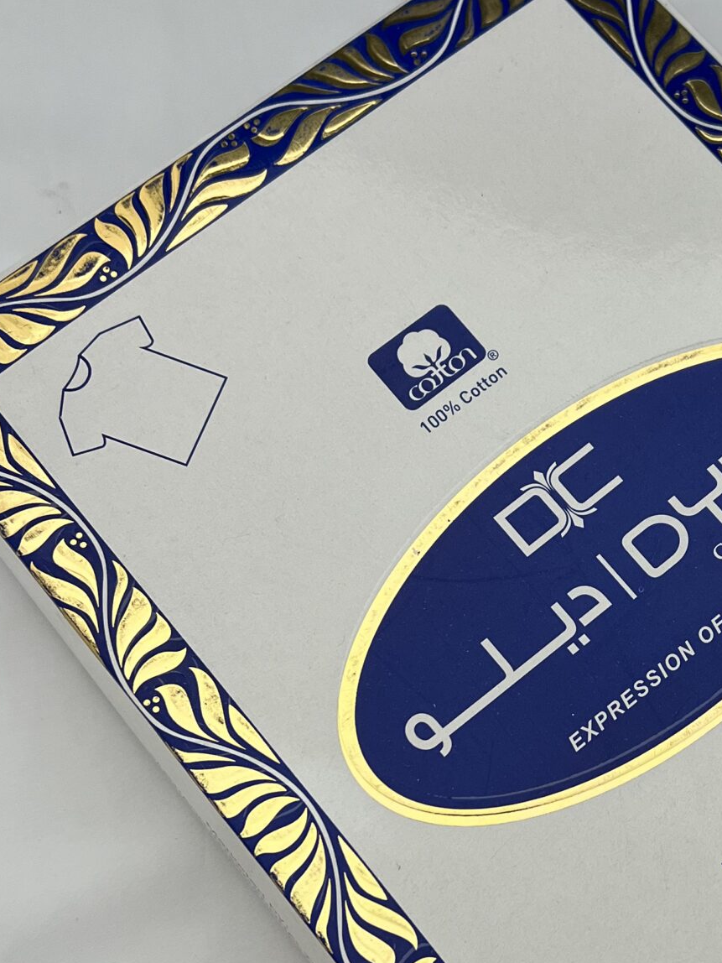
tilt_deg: -72.7
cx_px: 631
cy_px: 617
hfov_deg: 24.6
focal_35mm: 58
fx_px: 1613
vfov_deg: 33.0
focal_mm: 5.7
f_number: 1.5
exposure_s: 1/100
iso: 80
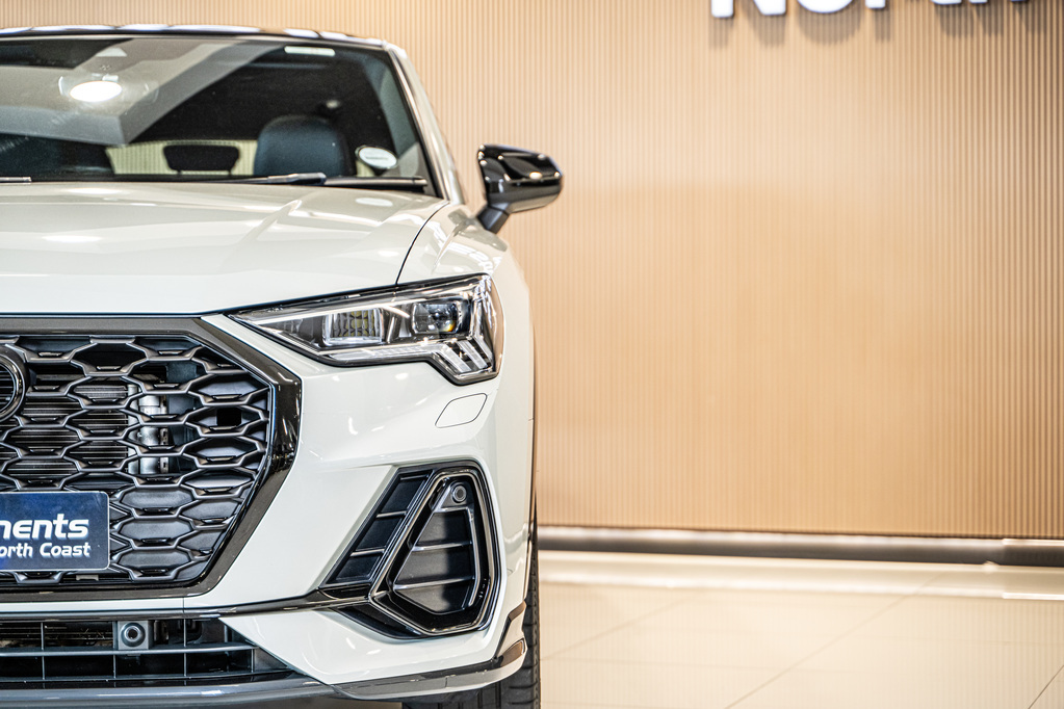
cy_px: 354
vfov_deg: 18.2
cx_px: 532
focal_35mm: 75
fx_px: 2216
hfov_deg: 27.0
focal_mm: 75
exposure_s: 1/125
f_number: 2.8
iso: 640
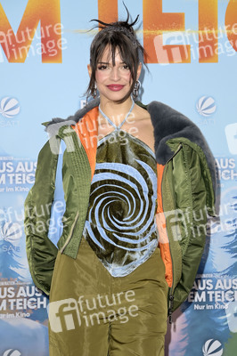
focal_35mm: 122
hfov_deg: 11.2
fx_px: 1207
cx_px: 118
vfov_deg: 16.8
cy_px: 178
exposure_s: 1/250
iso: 640
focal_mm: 122
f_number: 5.6
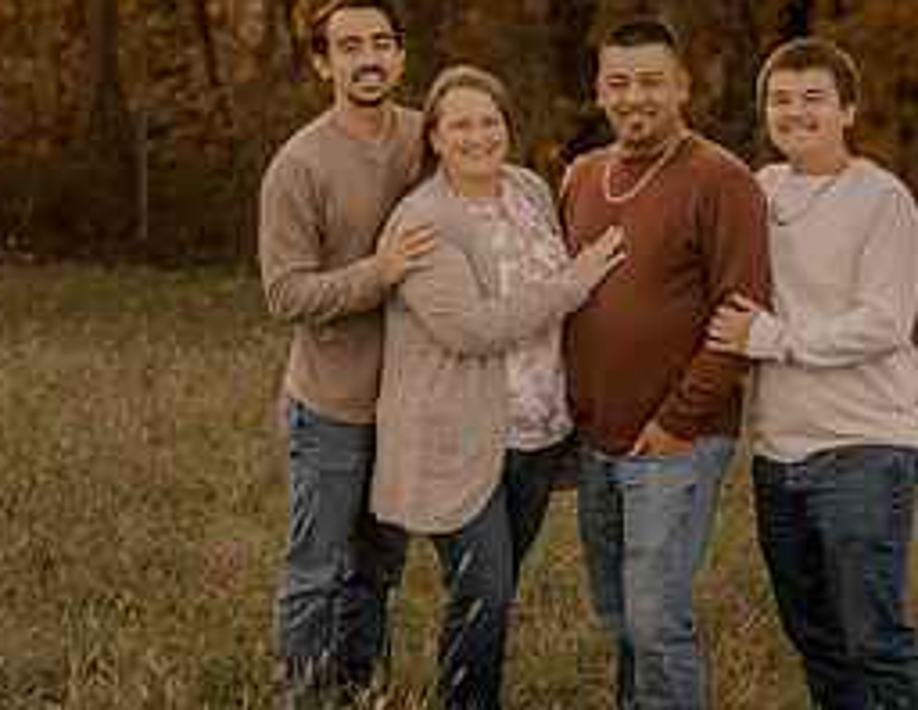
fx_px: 3514
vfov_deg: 11.5
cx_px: 573
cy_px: 195
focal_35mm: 131
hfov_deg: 14.9
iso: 250
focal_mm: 50
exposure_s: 1/640
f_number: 1.8
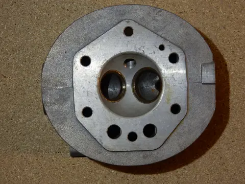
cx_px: 122
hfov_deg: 19.8
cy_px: 92
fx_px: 701
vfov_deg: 14.9
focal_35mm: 99
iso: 125
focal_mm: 17.6
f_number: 5.3
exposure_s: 1/60
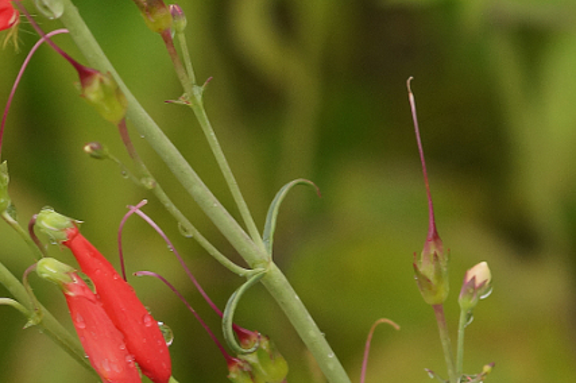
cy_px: 152
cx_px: -82
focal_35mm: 422
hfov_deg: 4.9
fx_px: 6747
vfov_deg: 3.3
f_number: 4.5
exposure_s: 1/160
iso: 500
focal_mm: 100
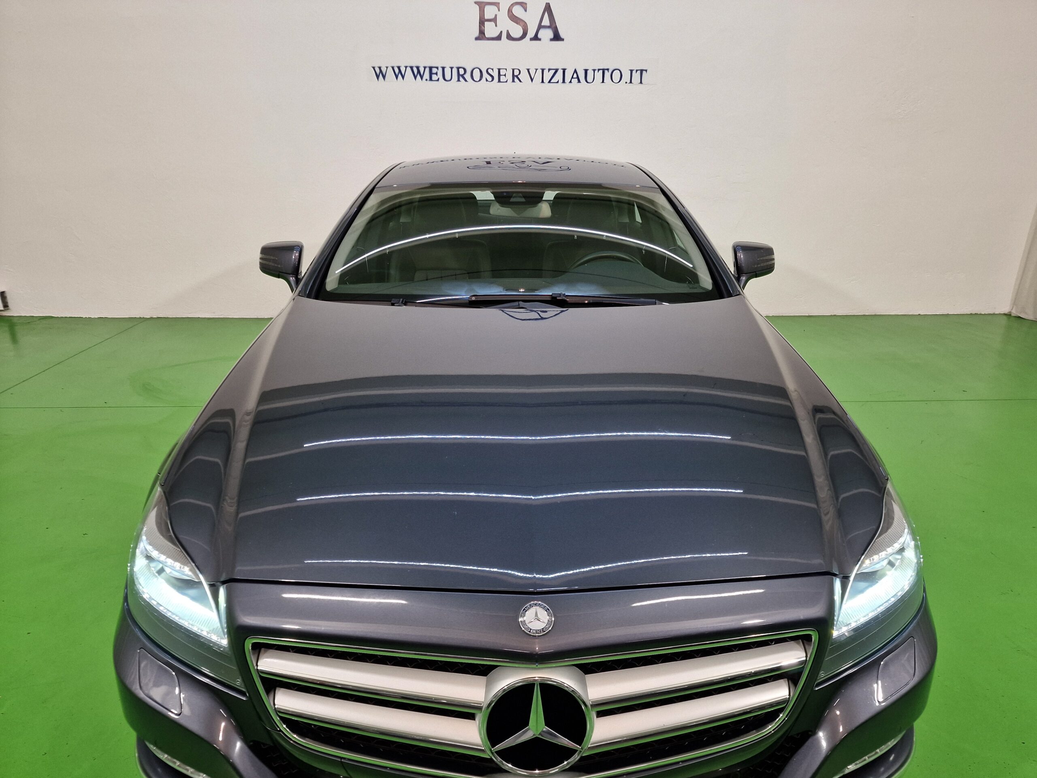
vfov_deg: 58.9
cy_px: 389
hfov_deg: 73.9
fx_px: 689
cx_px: 518
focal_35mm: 23
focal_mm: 6.4
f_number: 1.8
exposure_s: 1/100
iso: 100
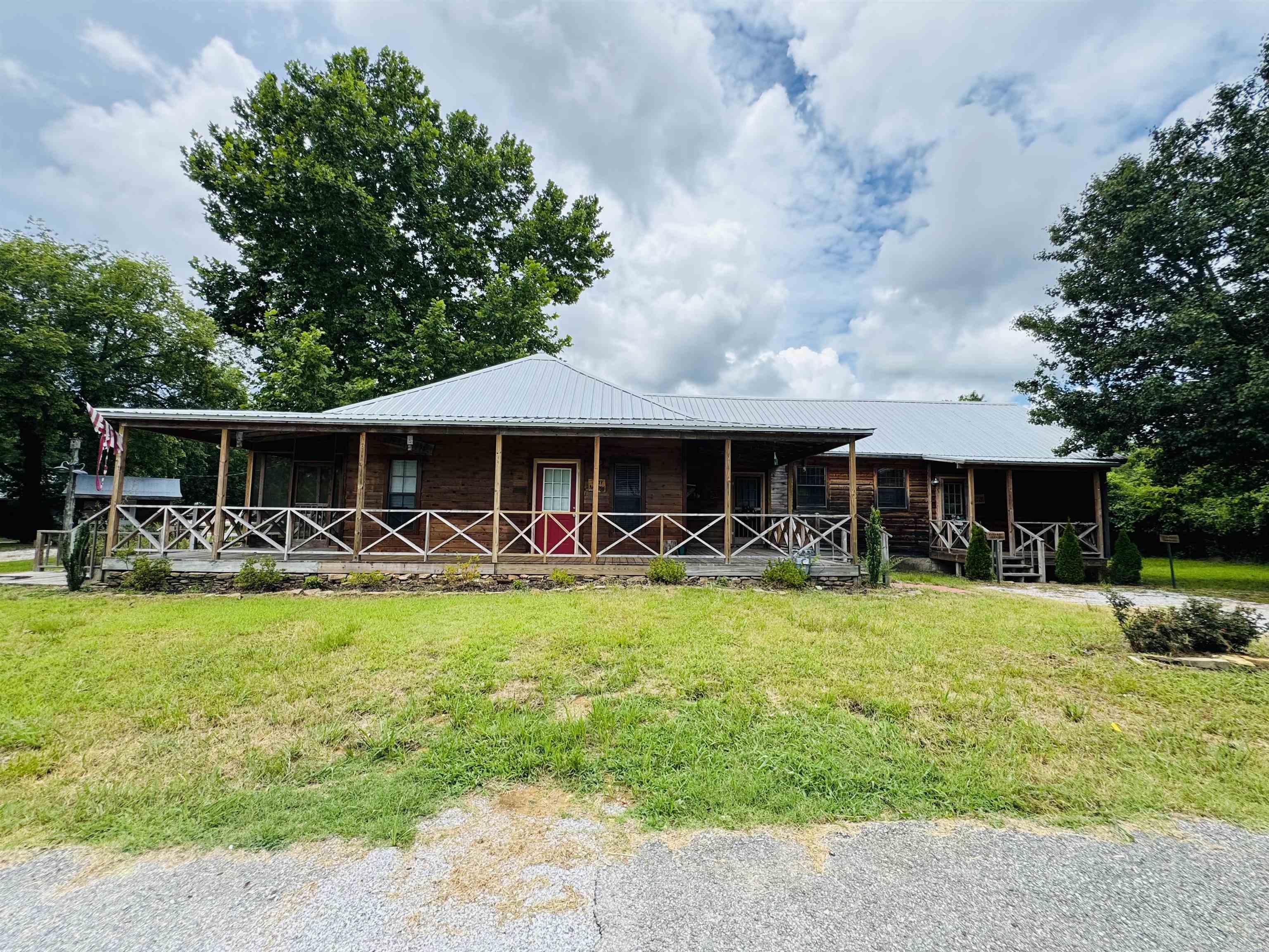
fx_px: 513
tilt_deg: +3.7
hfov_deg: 102.1
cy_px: 476
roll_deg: -1.3
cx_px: 634
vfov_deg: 85.7
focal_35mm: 14
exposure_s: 1/669
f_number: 2.2
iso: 40
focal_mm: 2.22
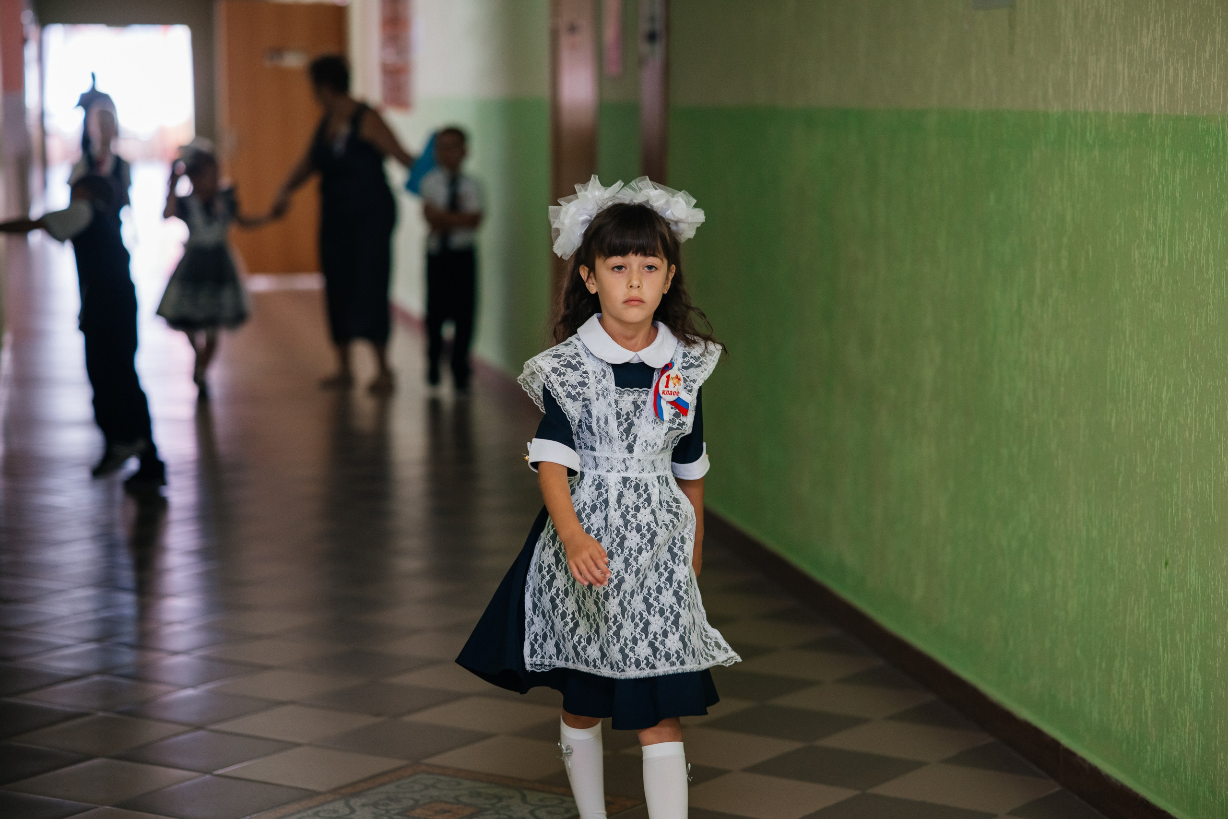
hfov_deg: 23.9
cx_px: 614
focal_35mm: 85
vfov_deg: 16.1
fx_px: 2899
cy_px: 410
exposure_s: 1/250
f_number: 2.2
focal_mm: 85
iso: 640
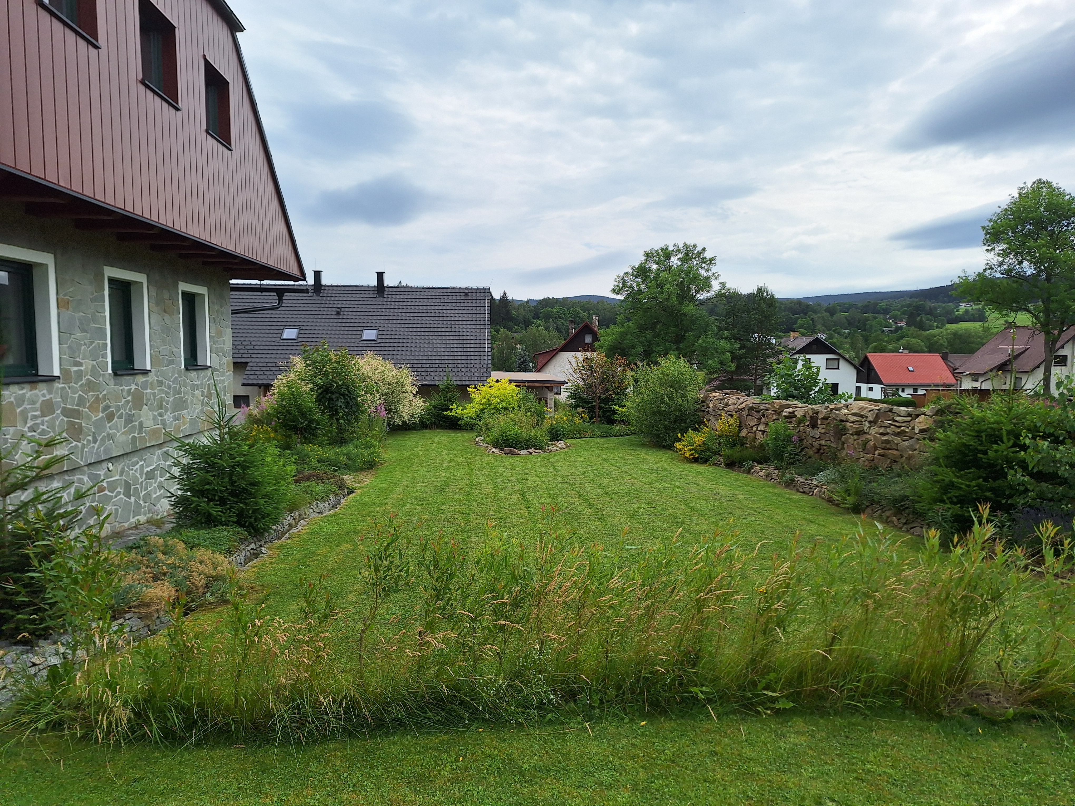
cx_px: 538
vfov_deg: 58.9
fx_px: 714
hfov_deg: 73.9
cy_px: 403
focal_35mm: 23
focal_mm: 5.54
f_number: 1.8
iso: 40
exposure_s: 1/3584
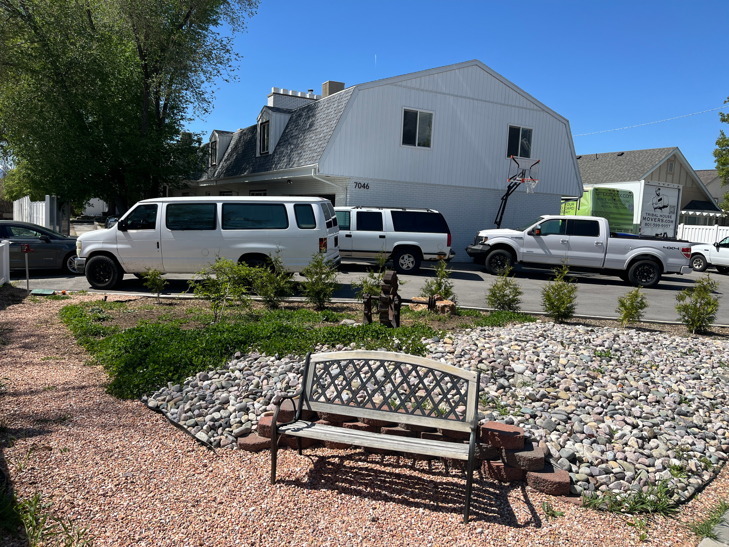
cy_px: 274
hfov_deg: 67.3
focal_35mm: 26
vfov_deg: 53.1
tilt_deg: -6.3
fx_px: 548
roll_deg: -2.3
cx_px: 364
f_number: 1.6
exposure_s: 1/3876
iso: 50
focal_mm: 5.1
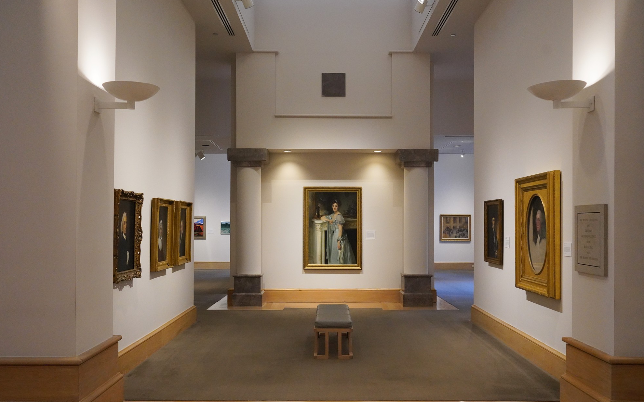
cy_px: 215
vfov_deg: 36.3
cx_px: 322
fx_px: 614
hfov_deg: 55.3
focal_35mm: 35
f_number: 5.6
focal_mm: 34
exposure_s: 1/100
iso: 8000
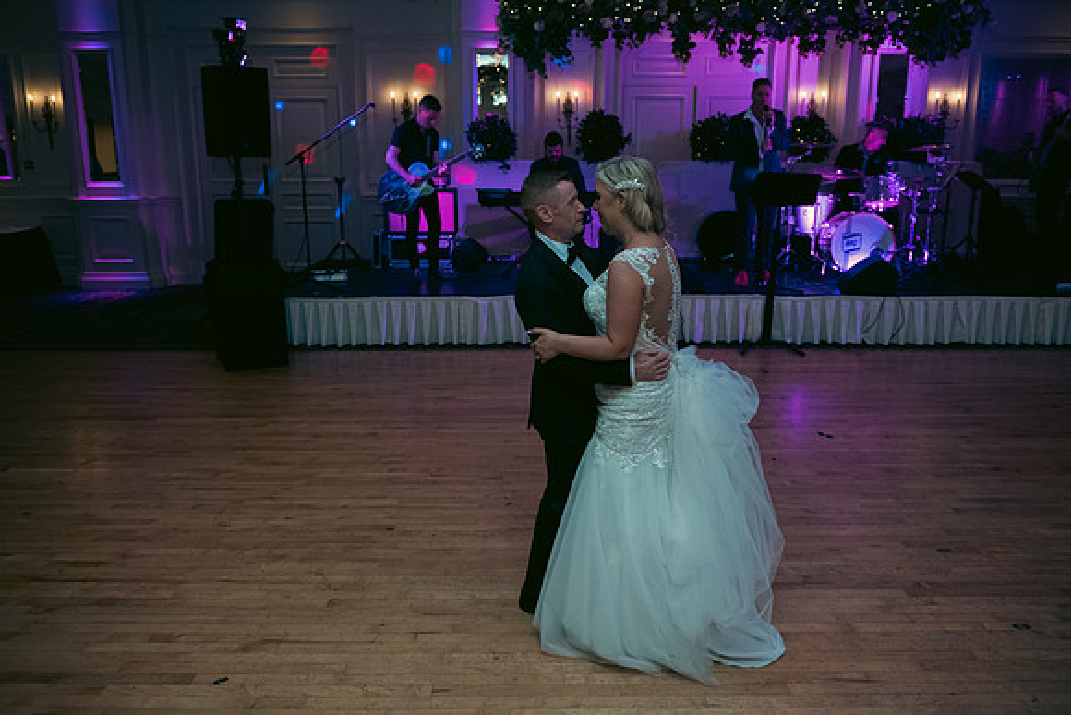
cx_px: 536
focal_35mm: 29
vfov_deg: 45.0
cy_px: 358
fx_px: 863
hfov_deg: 63.6
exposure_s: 1/160
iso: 1250
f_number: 3.5
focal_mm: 29
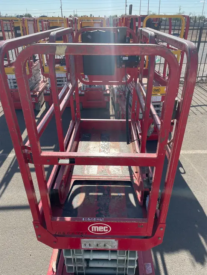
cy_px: 138
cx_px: 104
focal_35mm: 26
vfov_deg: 67.3
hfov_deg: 53.1
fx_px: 207
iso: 50
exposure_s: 1/2564
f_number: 1.6
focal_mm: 4.2
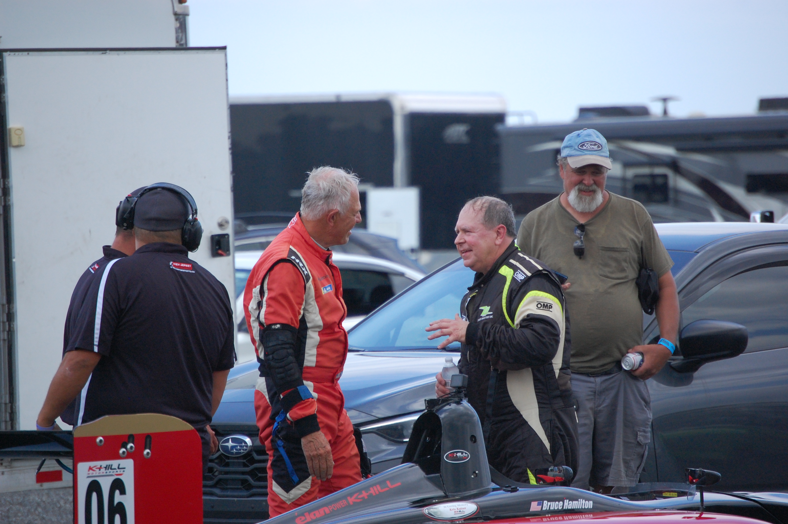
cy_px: 262
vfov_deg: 4.6
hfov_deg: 6.9
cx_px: 394
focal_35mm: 300
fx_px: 6561
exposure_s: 1/1000
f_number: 5.6
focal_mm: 200
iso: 800
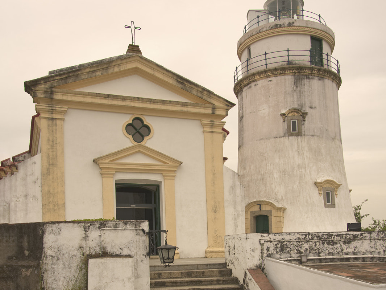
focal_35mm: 39
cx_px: 193
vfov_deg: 35.5
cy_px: 236
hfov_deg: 47.9
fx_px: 435
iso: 100
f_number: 9
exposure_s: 1/160
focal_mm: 18
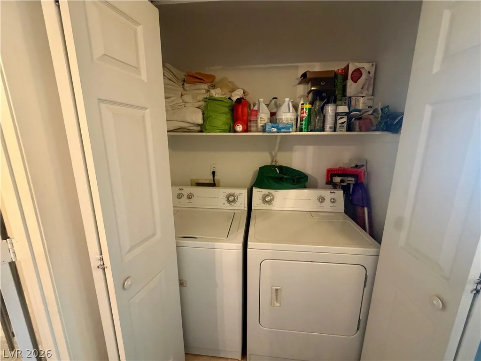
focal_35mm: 14
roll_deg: -0.8
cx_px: 240
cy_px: 180
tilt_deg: -12.3
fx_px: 195
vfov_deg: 85.7
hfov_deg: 102.1
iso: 500
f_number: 2.2
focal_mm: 2.22
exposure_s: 1/60
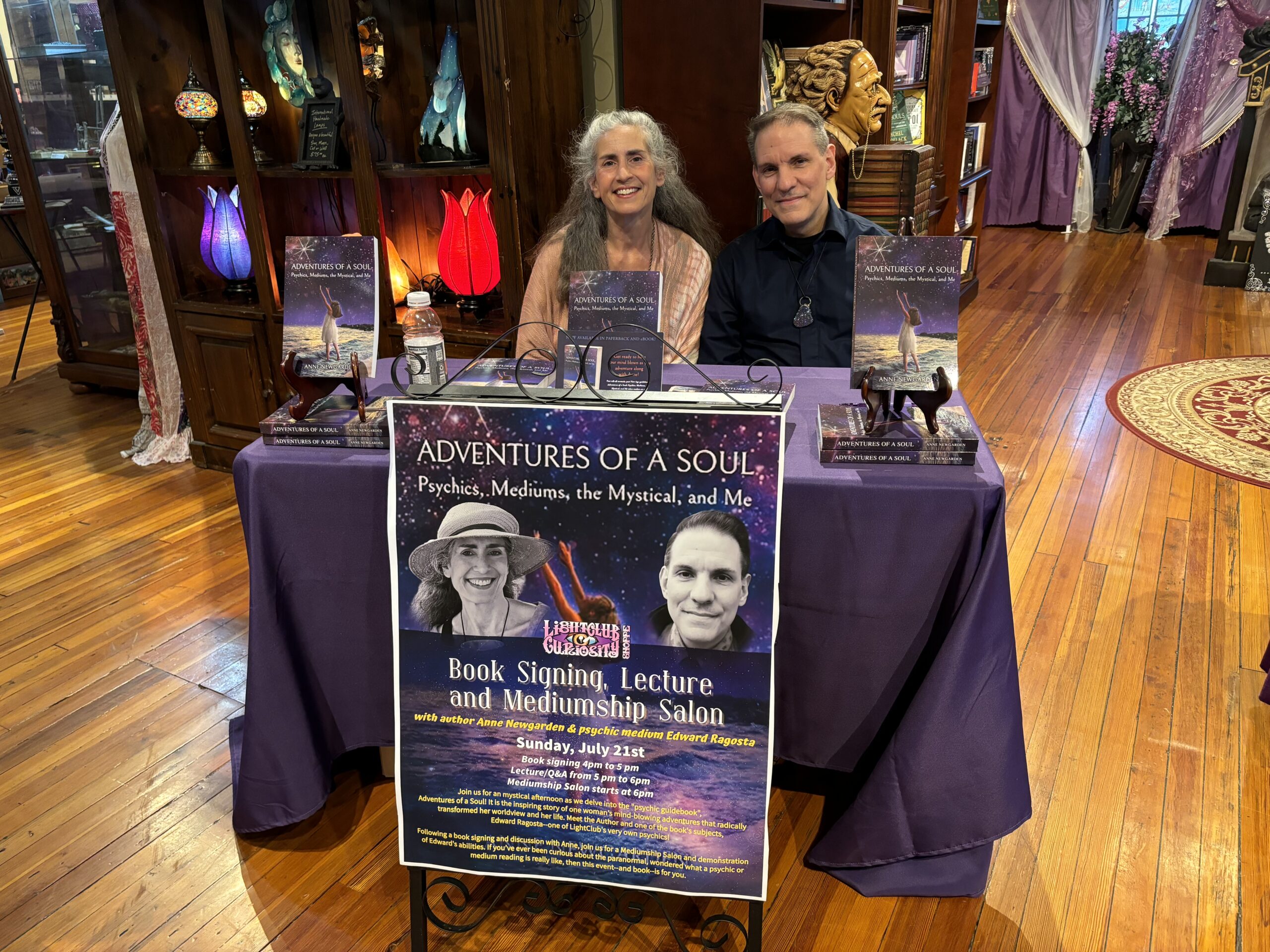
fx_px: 954
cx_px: 635
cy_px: 476
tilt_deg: -22.6
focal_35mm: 26
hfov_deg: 67.3
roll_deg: +2.8
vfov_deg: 53.1
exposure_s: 1/60
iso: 320
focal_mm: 5.96
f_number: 1.6
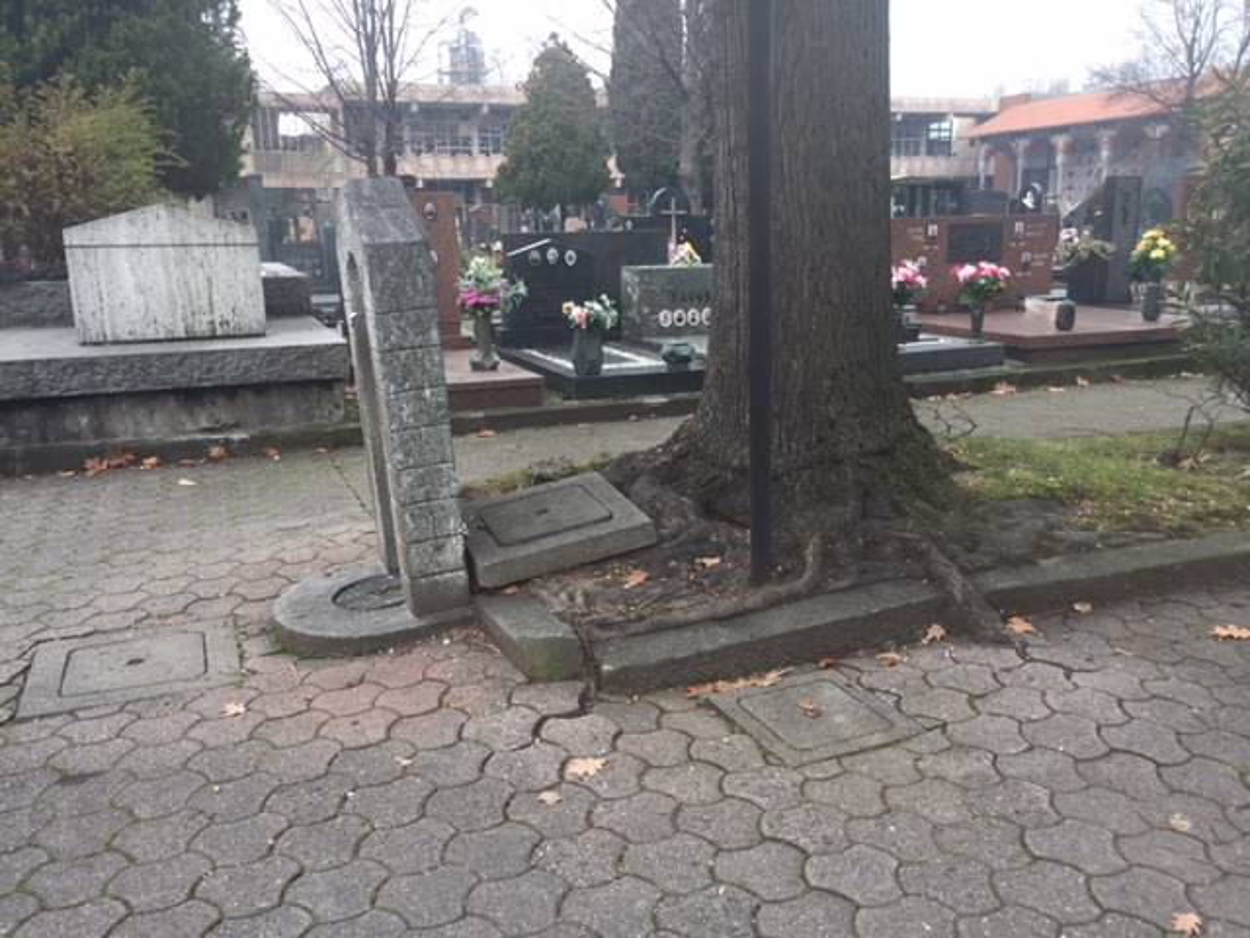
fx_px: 1047
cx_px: 625
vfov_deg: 48.2
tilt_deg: -13.5
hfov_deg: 61.7
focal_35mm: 29
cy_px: 469
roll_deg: +1.3
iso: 40
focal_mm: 4.15
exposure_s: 1/100
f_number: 2.2
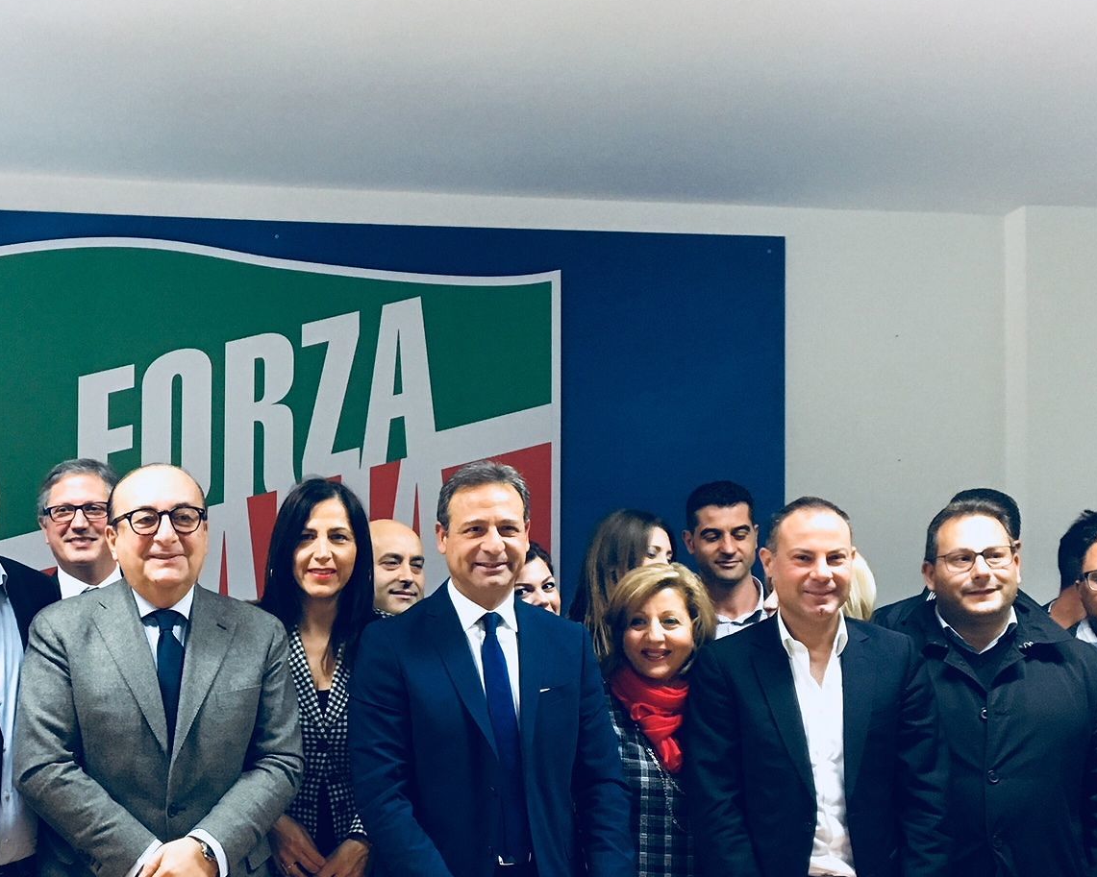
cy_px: 620
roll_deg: +0.1
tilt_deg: +1.1
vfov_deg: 29.9
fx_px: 1623
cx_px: 302
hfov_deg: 36.6
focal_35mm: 50
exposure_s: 1/33
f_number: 2.2
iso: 160
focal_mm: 4.15
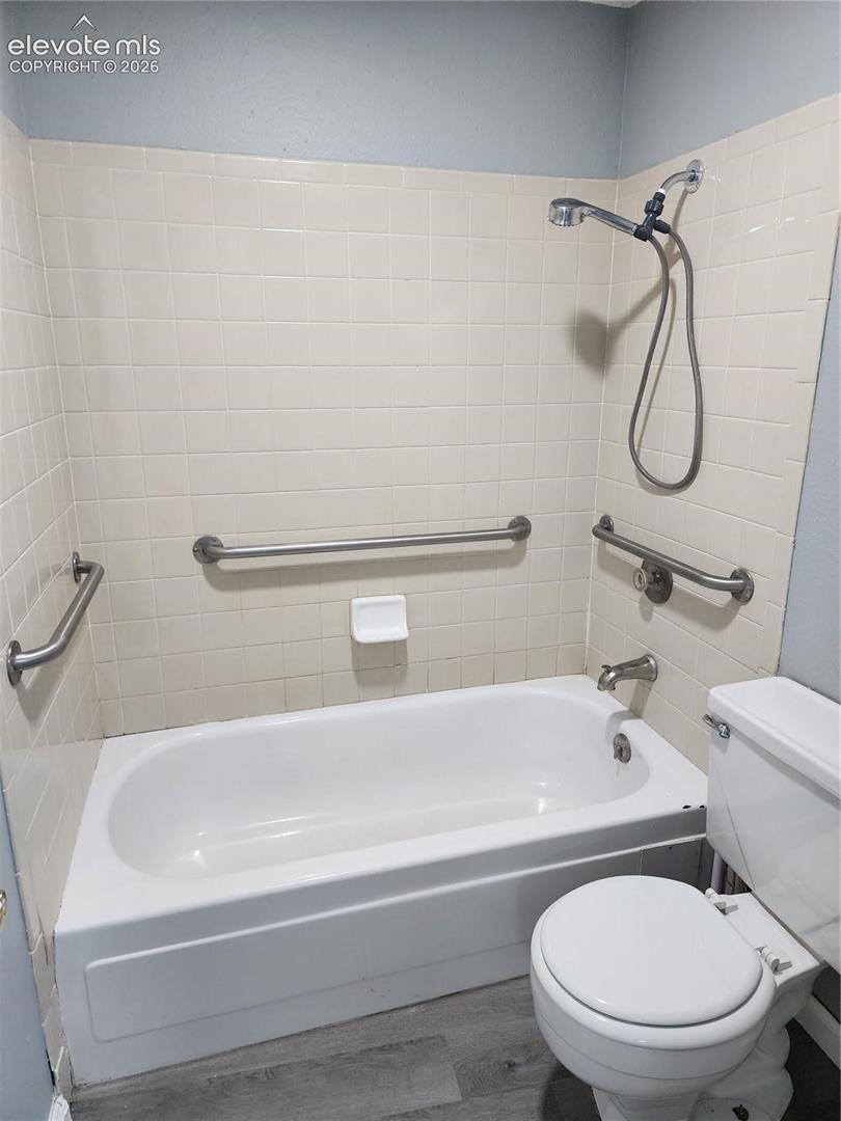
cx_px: 420
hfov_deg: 58.9
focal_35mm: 23
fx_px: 745
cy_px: 560
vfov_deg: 73.9
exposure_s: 1/120
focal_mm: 6.4
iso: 400
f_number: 1.8
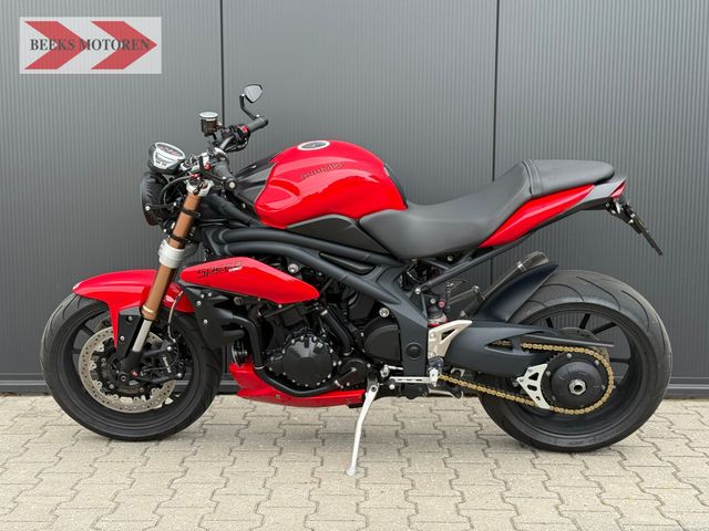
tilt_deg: -5.9
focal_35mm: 48
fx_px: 983
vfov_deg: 30.3
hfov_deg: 39.7
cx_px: 354
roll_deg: +0.0
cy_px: 266
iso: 100
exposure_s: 1/242
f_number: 1.78
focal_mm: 6.76
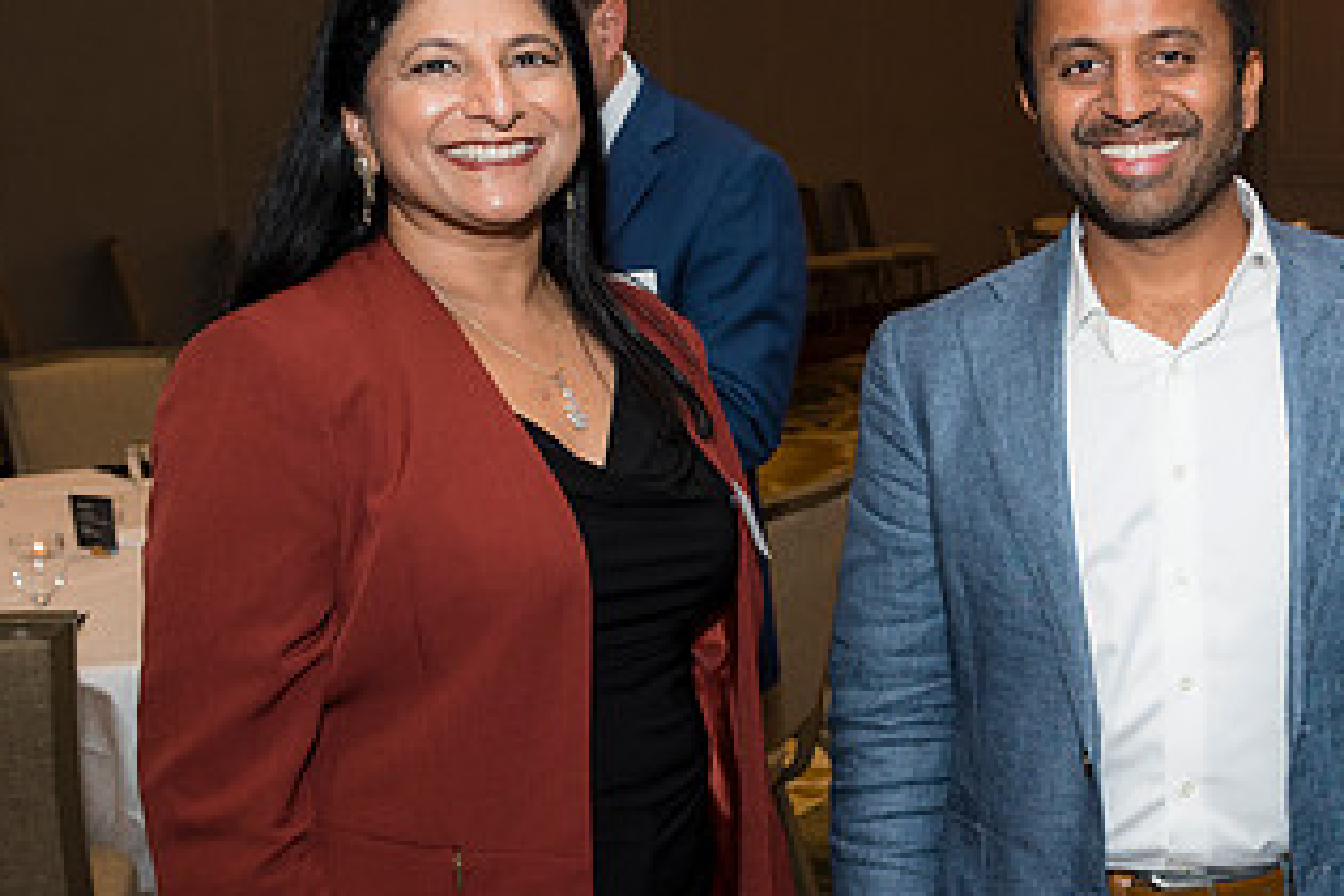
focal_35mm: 57
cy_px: 437
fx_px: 2128
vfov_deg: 23.8
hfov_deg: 33.4
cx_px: 1178
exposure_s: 1/125
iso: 800
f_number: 5.6
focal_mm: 31
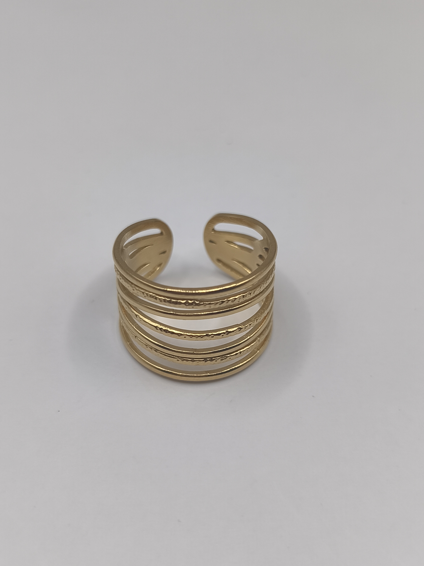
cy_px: 283
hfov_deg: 31.5
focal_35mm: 46
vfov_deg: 41.2
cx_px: 212
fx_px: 751
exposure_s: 1/100
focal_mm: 6.18
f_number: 1.65
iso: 64
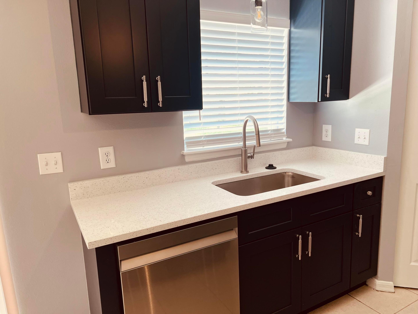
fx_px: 314
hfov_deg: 67.3
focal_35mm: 26
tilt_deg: -11.0
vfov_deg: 53.1
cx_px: 209
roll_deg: +1.7
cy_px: 157
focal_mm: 5.7
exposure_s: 1/121
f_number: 1.5
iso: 50
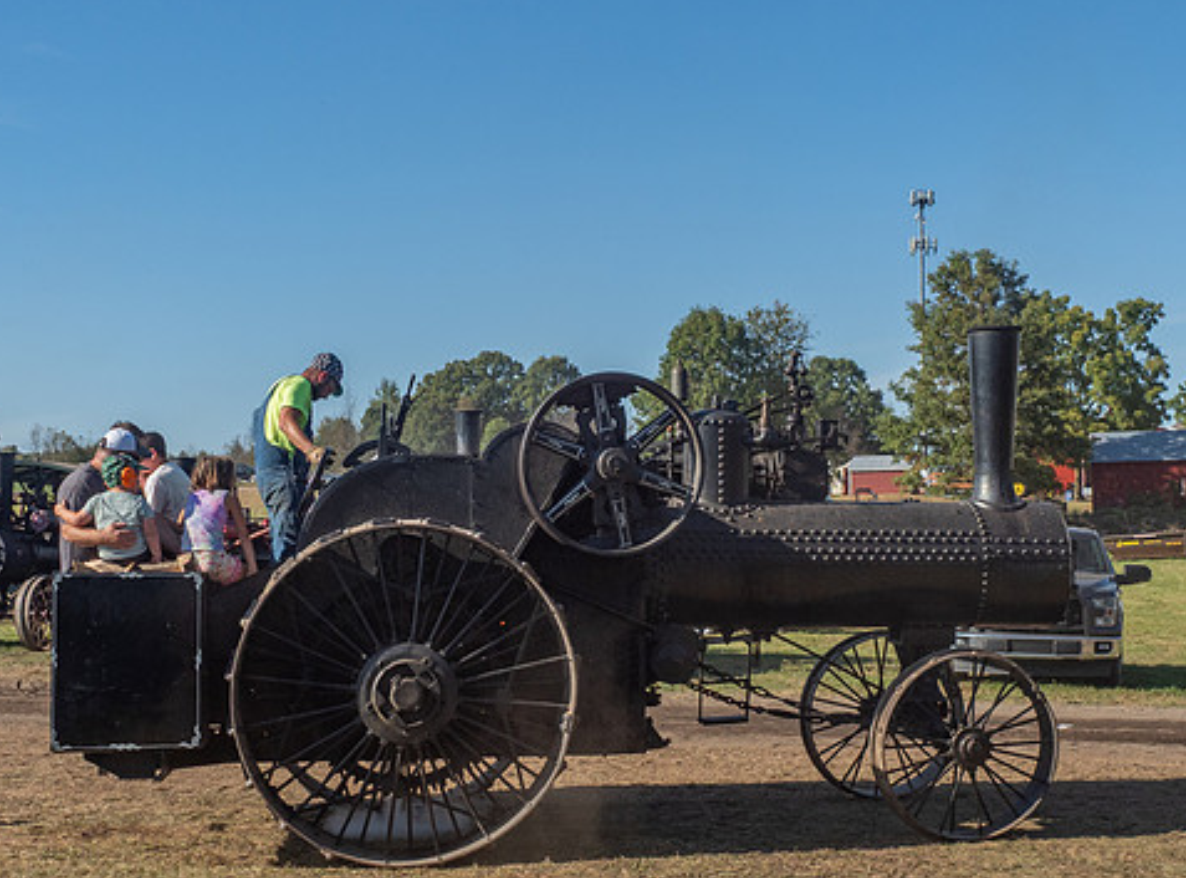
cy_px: 525
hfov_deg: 36.3
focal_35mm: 53
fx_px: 1807
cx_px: 684
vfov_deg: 27.2
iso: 200
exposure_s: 1/640
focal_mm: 17
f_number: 7.1
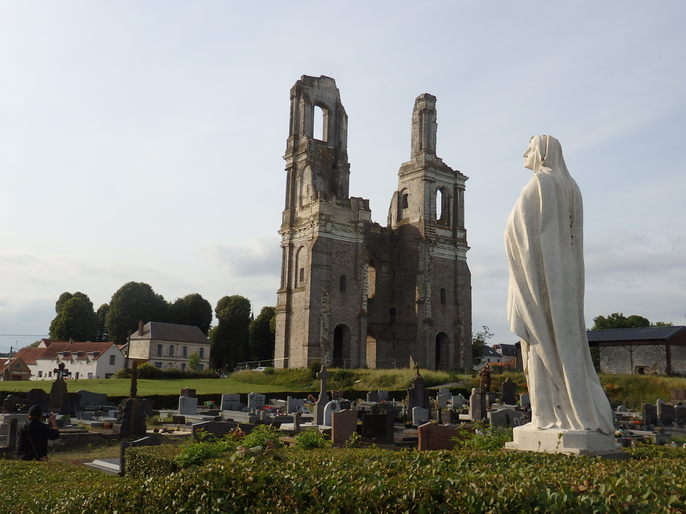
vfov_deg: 41.8
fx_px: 674
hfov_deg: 54.0
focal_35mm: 34
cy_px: 252
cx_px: 348
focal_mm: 6
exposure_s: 1/1250
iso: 125
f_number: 9.7
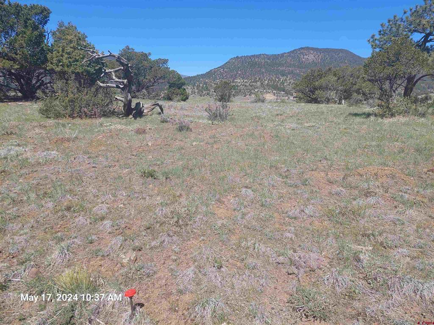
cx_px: 217
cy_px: 162
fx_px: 301
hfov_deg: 71.6
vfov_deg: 56.8
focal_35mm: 24
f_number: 1.8
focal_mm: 5.23
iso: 40
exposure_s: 1/1549
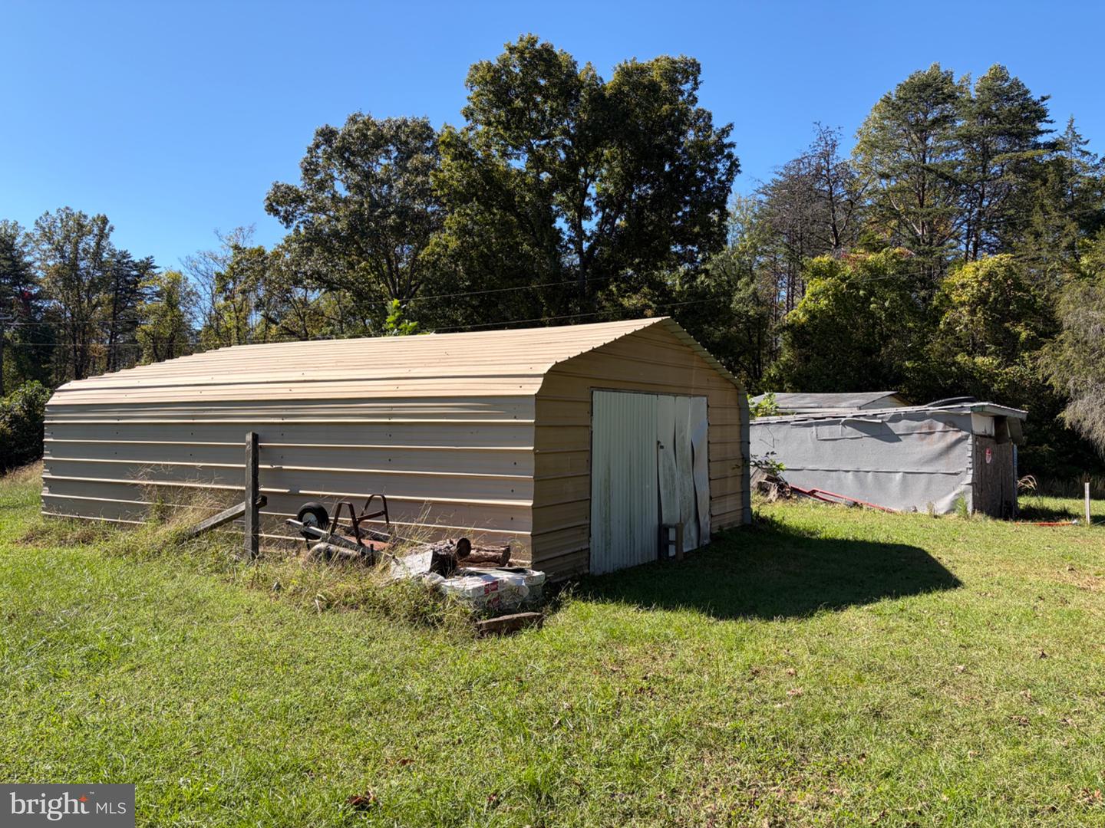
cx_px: 552
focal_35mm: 26
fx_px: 830
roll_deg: -1.3
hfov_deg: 67.3
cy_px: 414
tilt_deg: +1.6
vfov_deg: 53.1
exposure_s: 1/1848
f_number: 1.6
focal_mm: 5.96
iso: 50
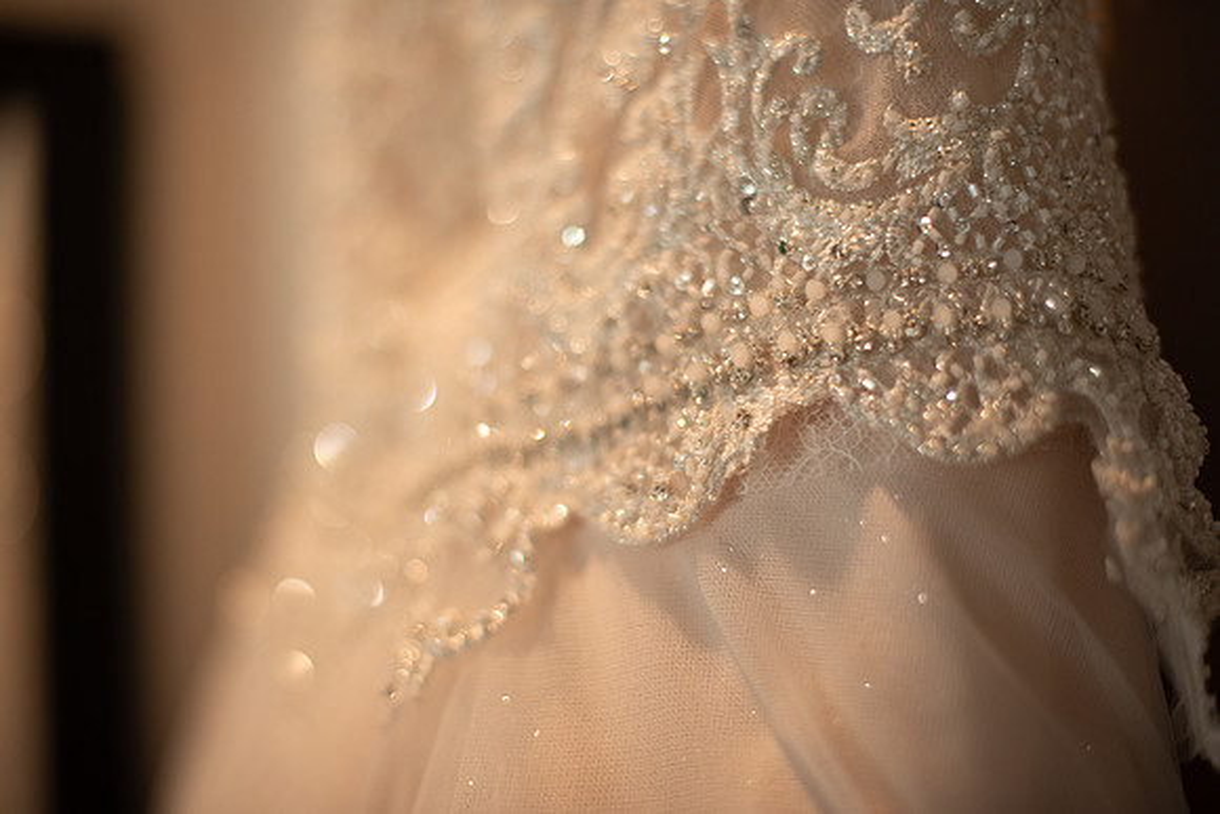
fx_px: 1695
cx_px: 610
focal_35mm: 50
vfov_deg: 27.0
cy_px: 407
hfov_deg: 39.6
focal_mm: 50
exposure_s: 1/320
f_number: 1.8
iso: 640
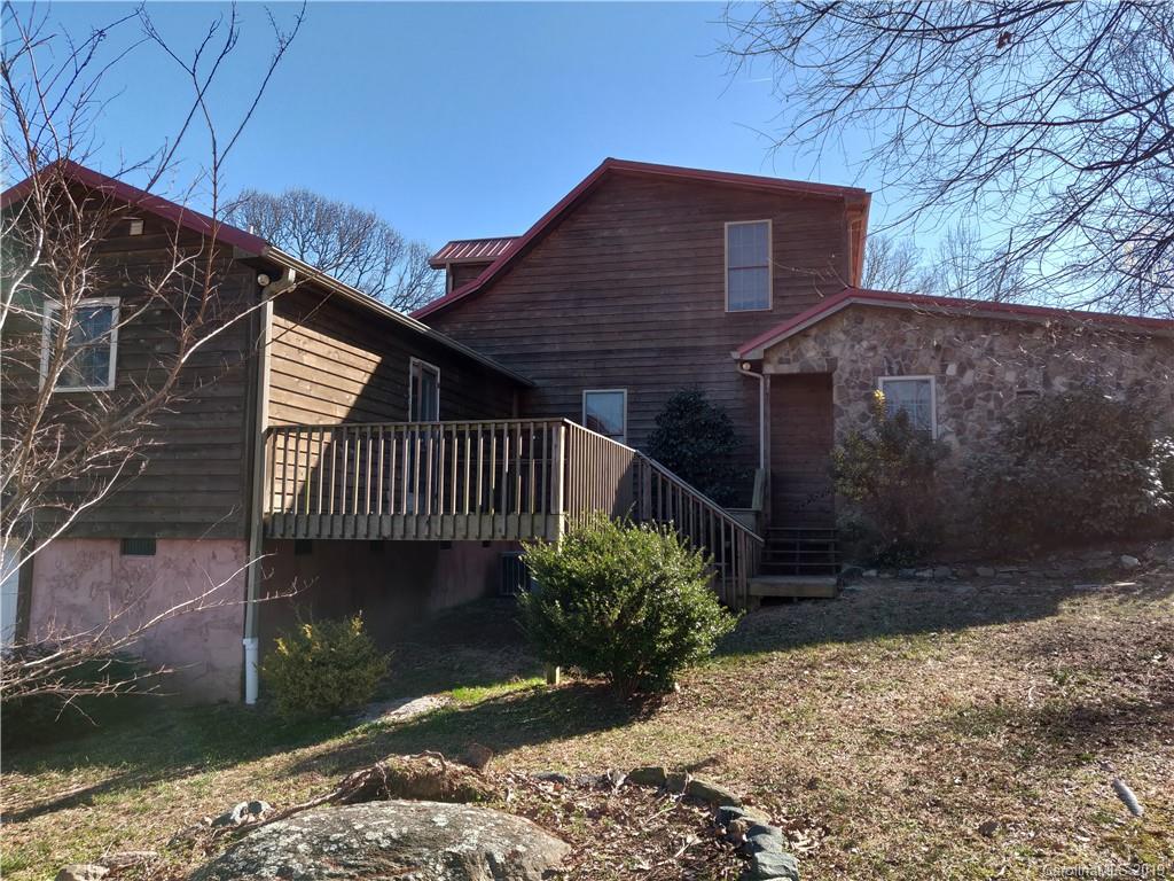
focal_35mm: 25
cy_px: 440
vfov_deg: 54.9
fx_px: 848
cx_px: 587
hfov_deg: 69.4
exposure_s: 1/255
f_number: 1.7
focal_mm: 4.25
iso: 100
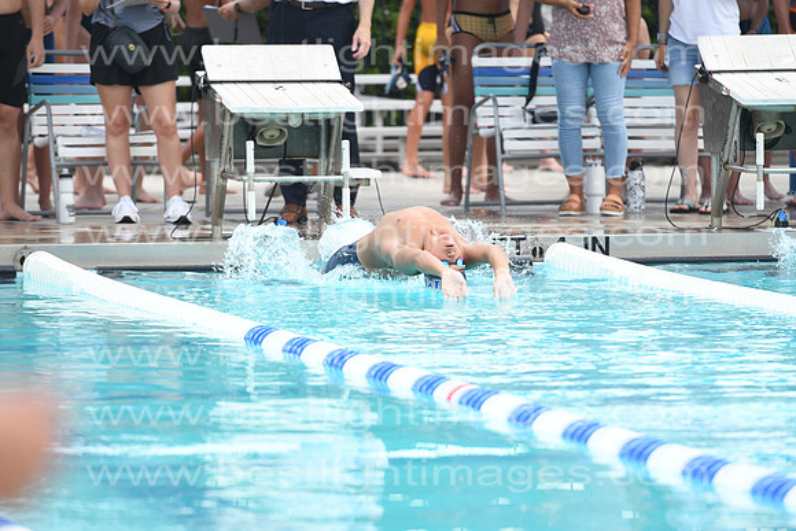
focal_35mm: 300
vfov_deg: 4.6
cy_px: 266
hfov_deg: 6.9
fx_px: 6635
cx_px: 398
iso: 400
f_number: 4
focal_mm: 200
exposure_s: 1/1000
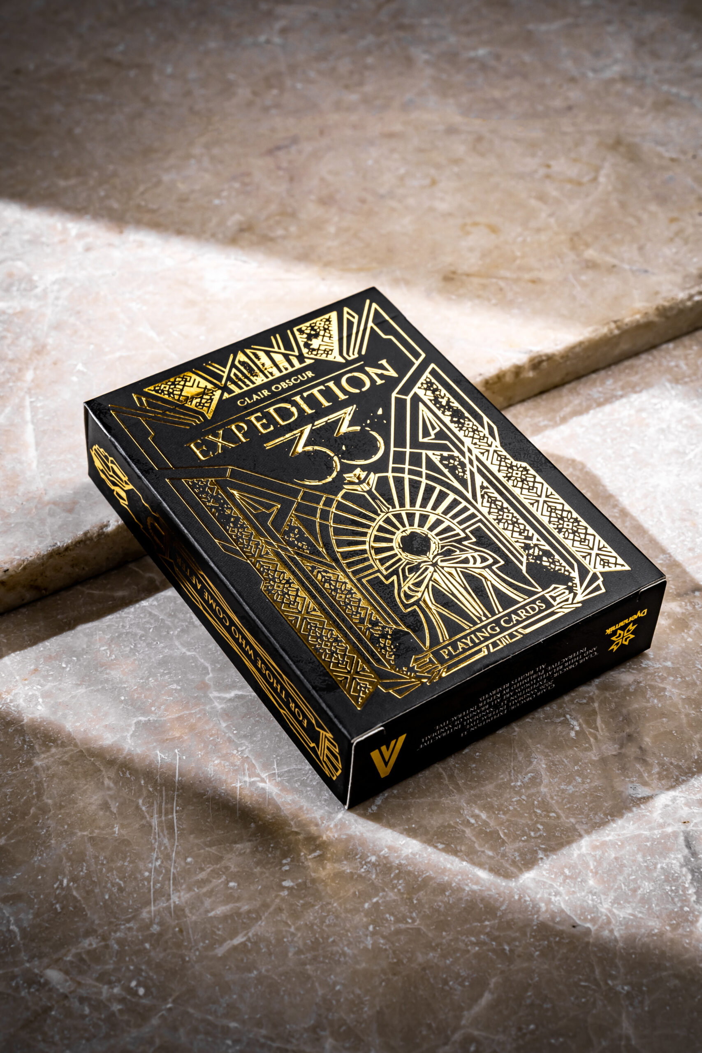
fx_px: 1813
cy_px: 526
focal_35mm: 62
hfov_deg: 21.9
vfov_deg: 32.4
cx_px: 351
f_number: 18
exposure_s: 1/13
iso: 125
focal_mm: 62
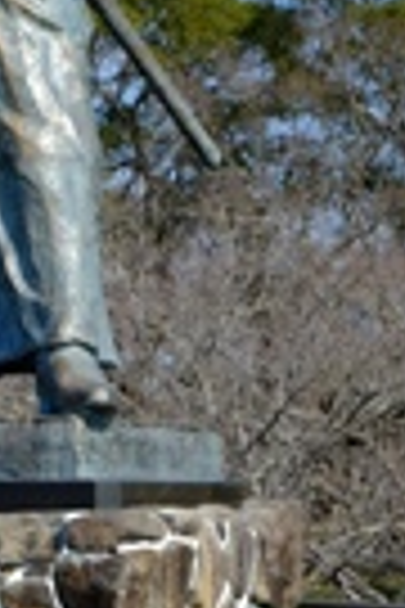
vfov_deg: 16.3
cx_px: -88
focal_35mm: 126
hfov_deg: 10.7
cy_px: 270
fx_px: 2126
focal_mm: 25.4
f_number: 7.1
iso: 200
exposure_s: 1/400
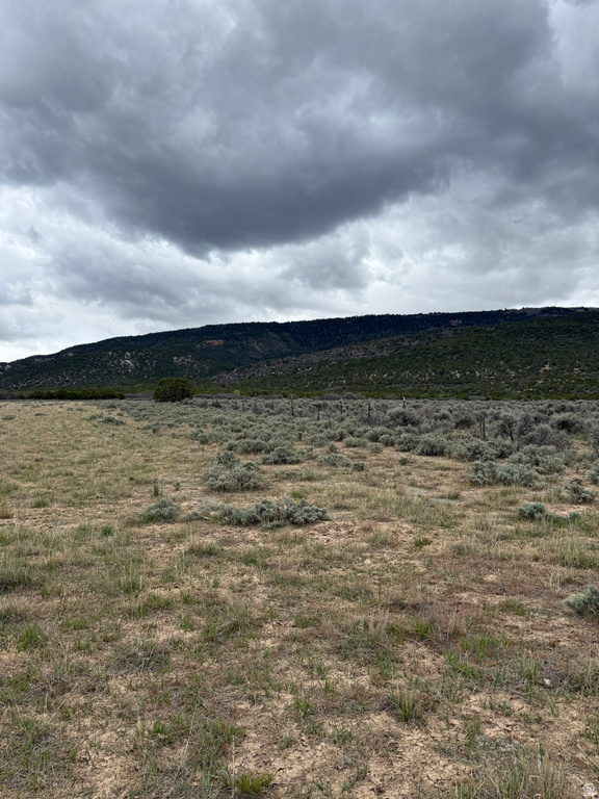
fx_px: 554
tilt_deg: +4.2
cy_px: 400
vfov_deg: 71.6
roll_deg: +2.4
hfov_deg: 56.8
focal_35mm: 24
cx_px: 300
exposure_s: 1/5319
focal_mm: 6.76
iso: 80
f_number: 1.78
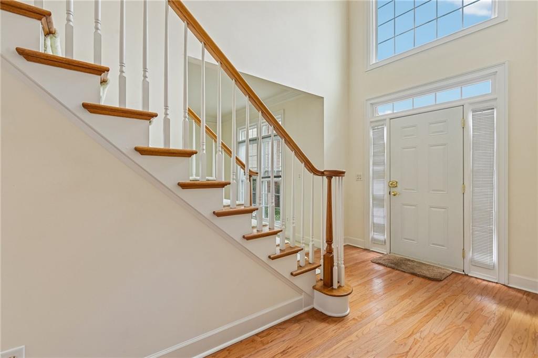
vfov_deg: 73.7
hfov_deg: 96.8
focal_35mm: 16
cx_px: 269
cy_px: 179
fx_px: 239
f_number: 8
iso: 200
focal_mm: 16
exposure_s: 1/60
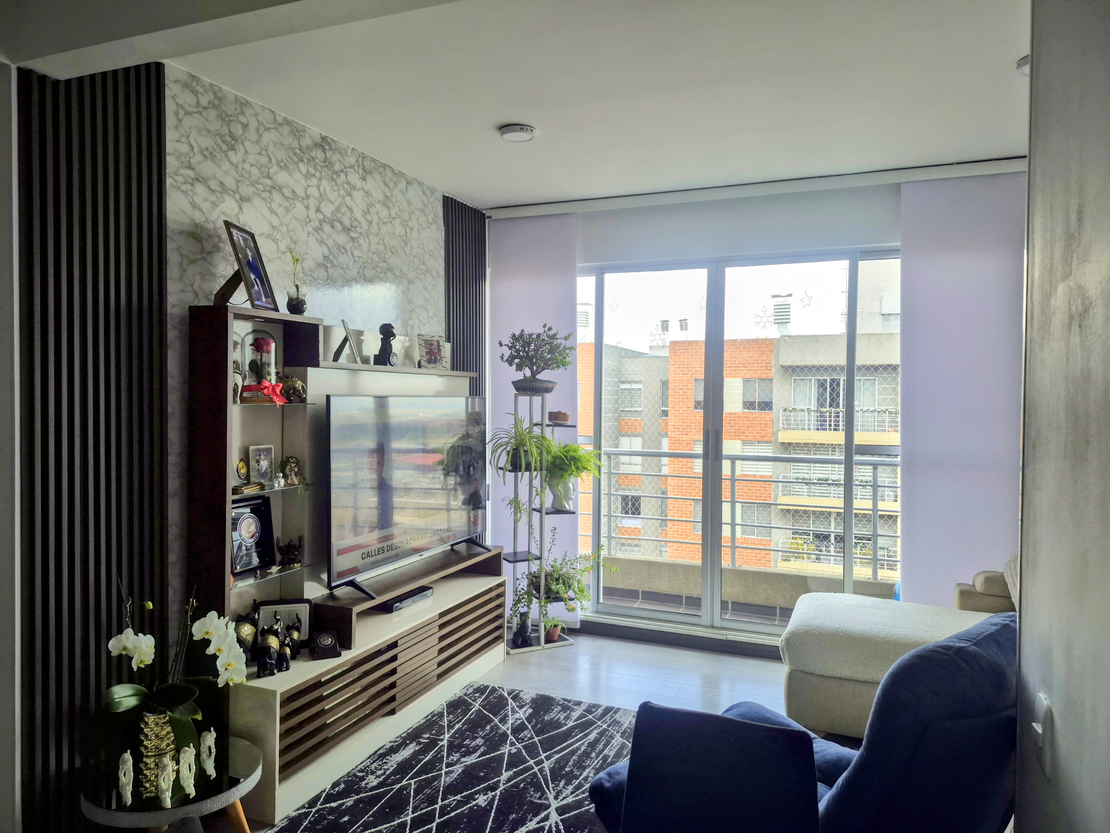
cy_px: 416
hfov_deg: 73.9
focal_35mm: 23
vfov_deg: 58.9
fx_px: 738
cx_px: 555
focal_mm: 5.4
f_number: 1.8
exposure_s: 1/286
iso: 25
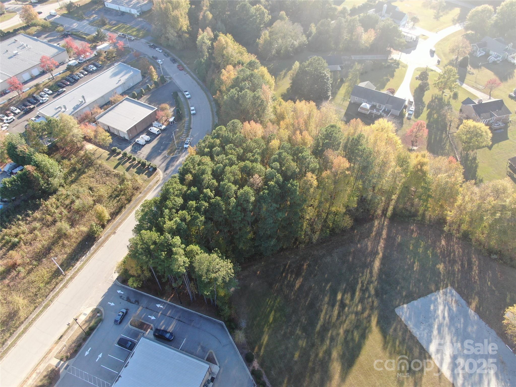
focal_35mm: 25
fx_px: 373
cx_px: 258
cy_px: 194
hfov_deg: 69.4
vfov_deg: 54.9
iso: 100
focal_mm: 4.48
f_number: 2.8
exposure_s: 1/160
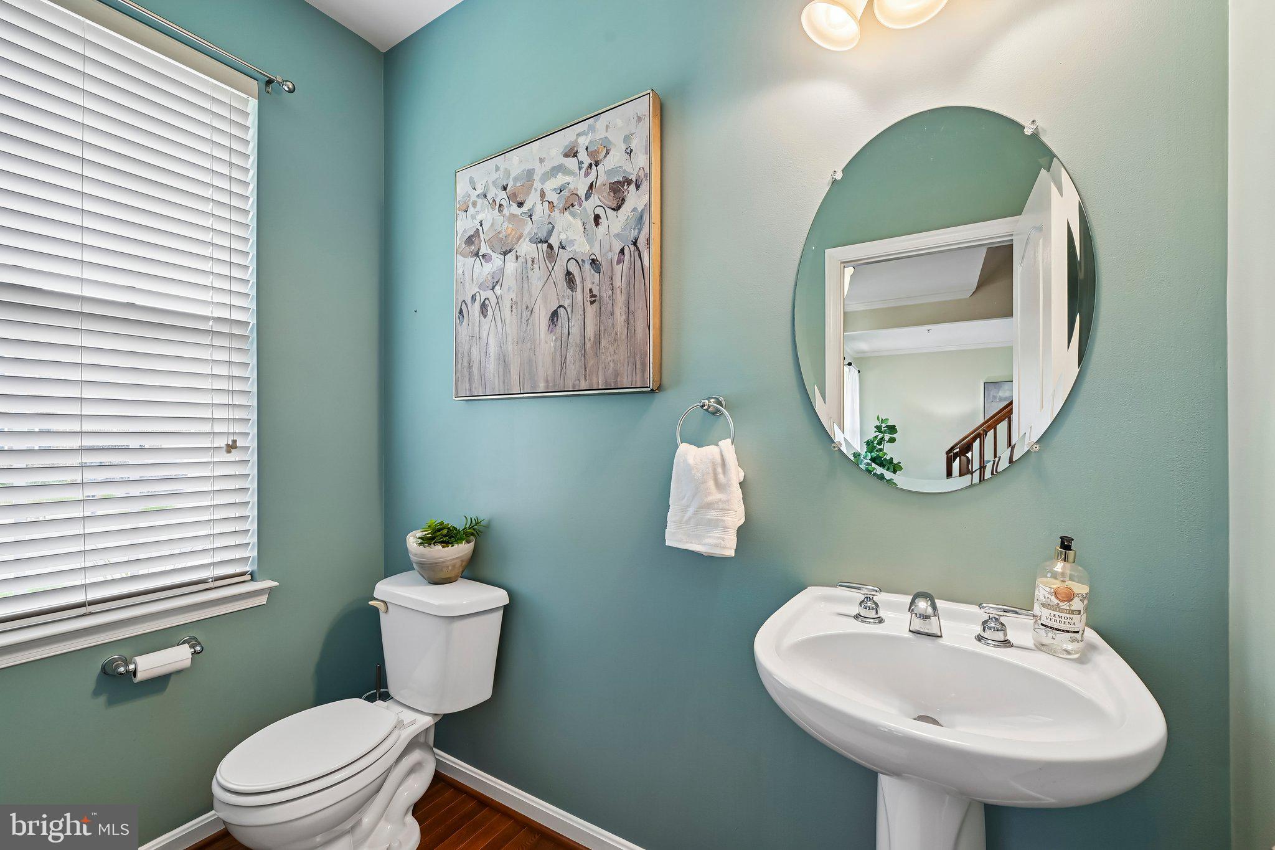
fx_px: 496
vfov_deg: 81.2
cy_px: 425
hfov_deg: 104.3
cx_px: 638
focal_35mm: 14
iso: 400
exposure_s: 1/15
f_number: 8
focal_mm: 14
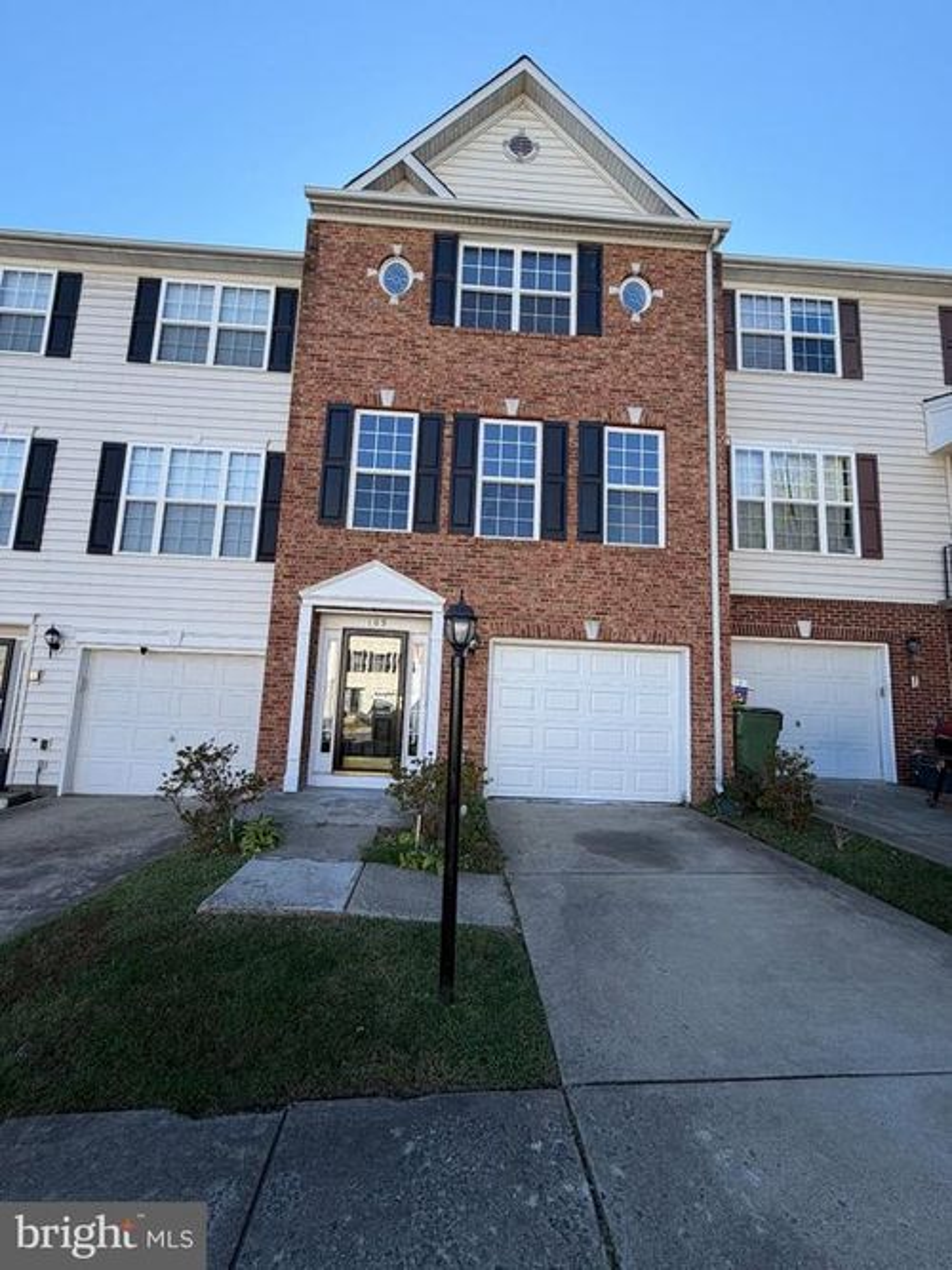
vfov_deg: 102.1
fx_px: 514
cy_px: 635
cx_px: 476
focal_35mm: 14
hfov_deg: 85.7
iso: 50
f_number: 2.2
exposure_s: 1/502
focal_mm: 2.22
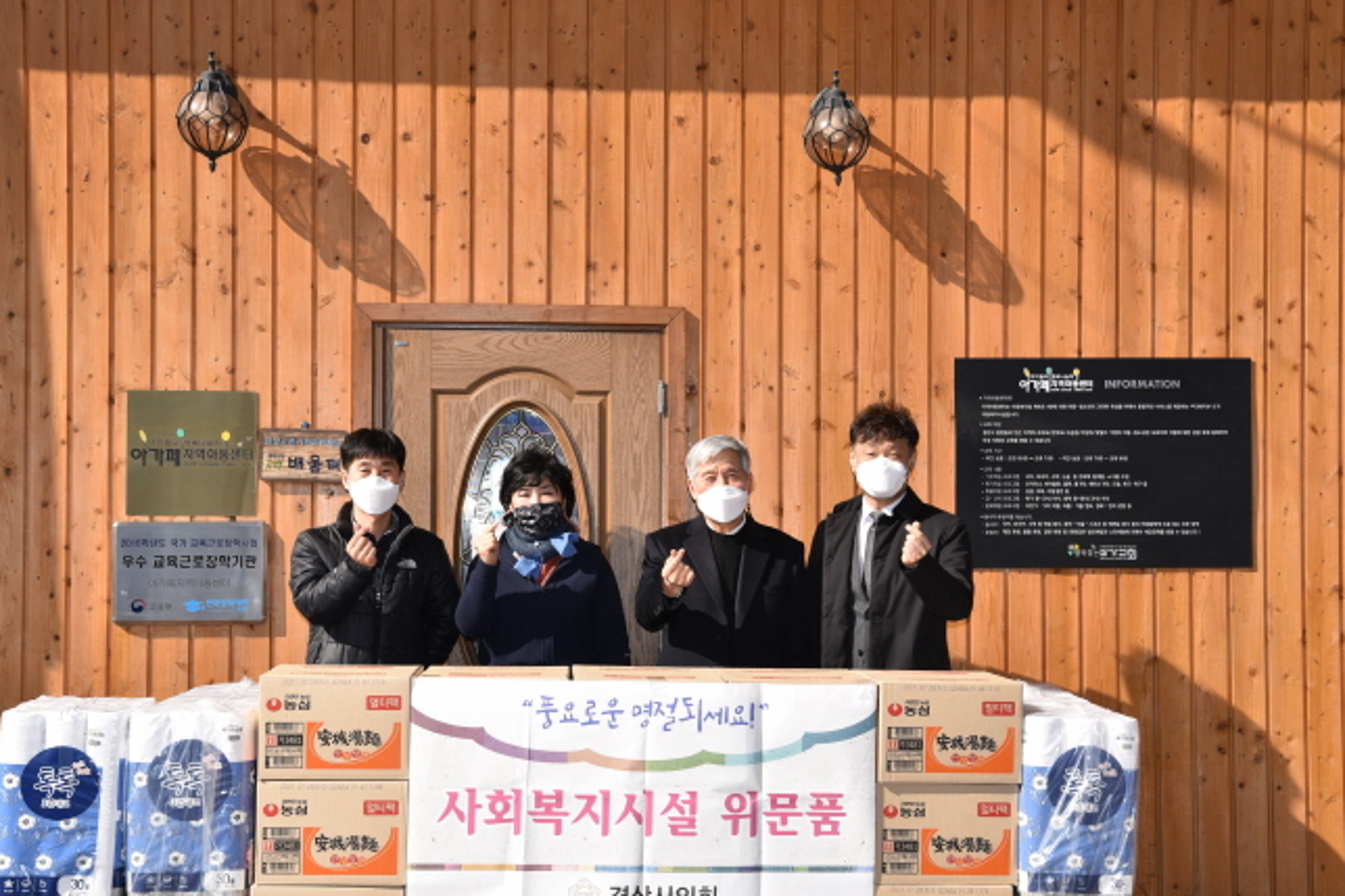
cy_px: 482
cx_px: 645
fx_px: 1867
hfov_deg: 39.6
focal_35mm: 50
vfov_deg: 27.0
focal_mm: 46
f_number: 9
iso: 100
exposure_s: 1/200
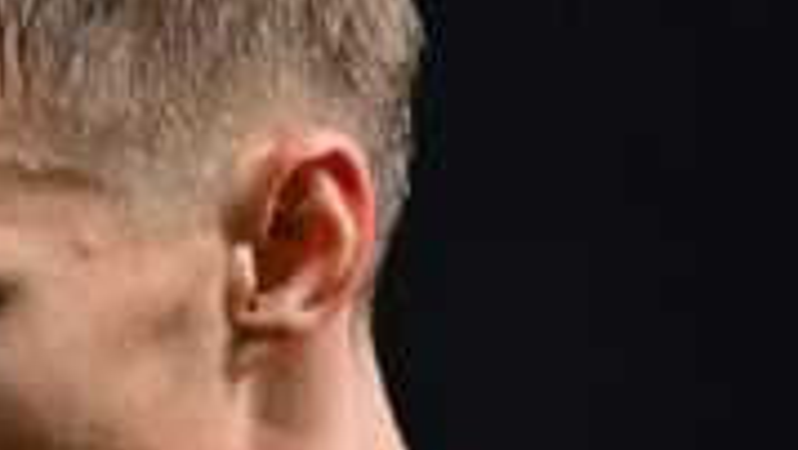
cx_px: -450
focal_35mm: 1752
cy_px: 499
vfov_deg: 0.7
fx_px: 37100
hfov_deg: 1.2
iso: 2500
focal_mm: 400
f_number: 2.8
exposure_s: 1/1600
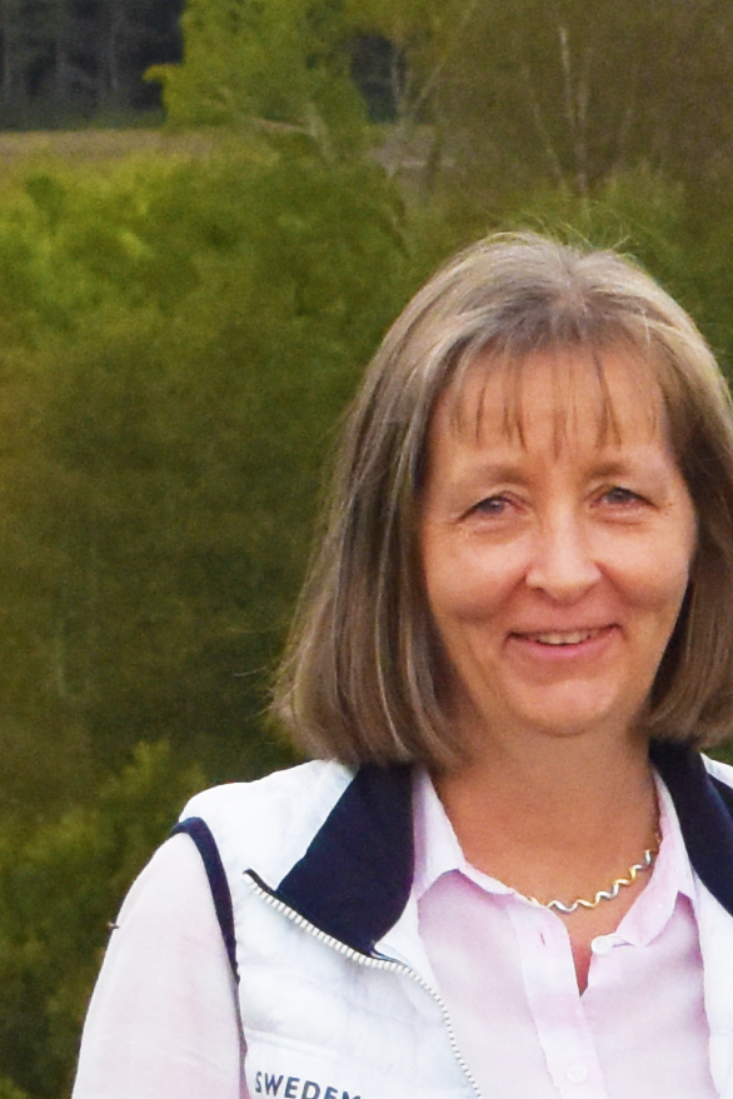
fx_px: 10946
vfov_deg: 5.7
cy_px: 995
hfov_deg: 3.8
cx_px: 1373
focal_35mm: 358
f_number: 6.3
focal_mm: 35
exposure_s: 1/2500
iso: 1250
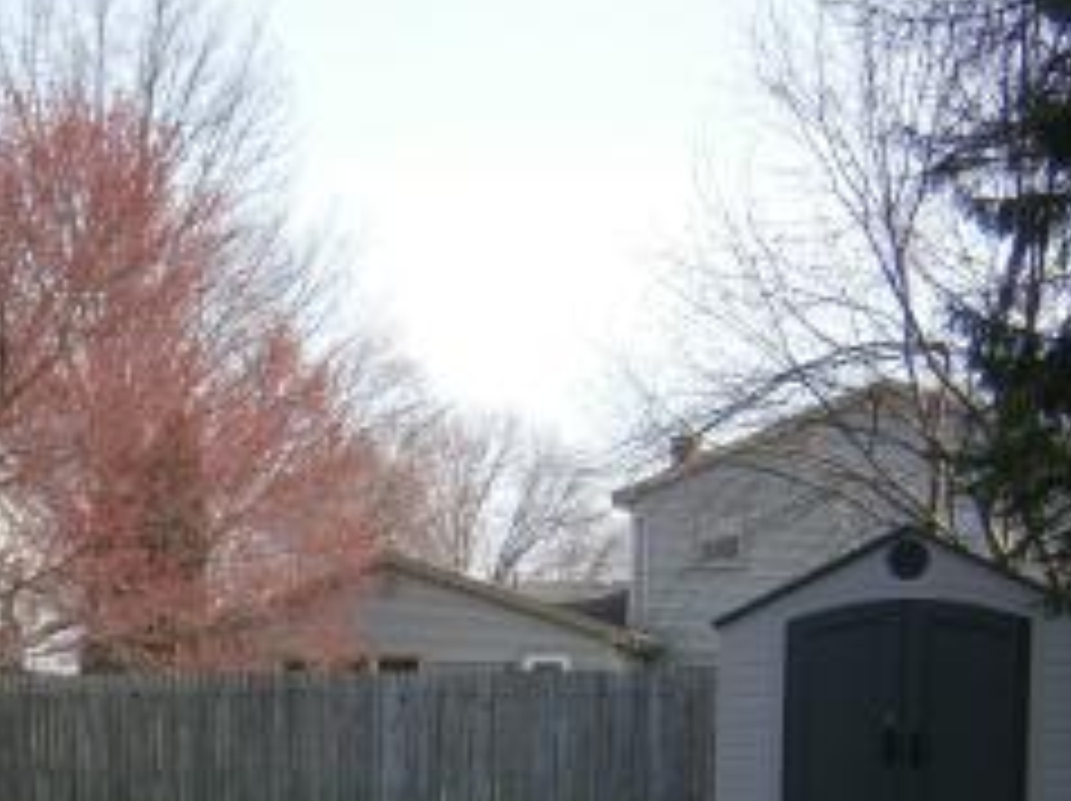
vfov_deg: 20.4
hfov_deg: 26.9
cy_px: 770
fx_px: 2164
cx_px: 108
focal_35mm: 70
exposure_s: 1/640
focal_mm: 4.7
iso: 80
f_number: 2.8
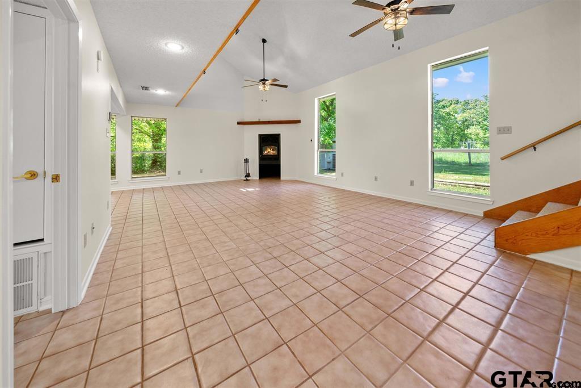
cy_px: 194
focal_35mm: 12
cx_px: 290
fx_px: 194
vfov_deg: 90.0
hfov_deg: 112.6
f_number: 5.6
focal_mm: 12
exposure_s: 1/30
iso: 400
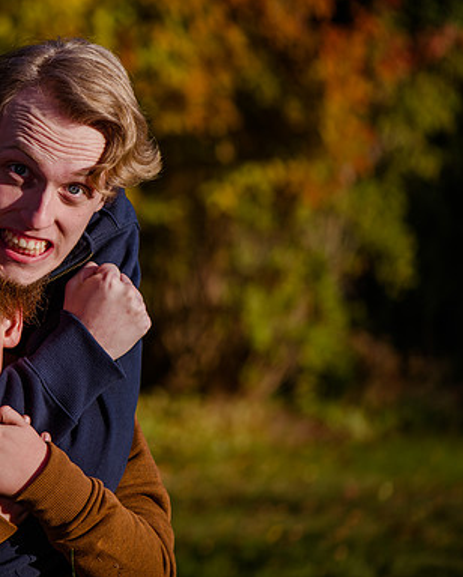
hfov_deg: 8.1
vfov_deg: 10.1
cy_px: 207
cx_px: -82
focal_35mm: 190
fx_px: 3249
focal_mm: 105
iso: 100
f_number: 4
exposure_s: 1/640
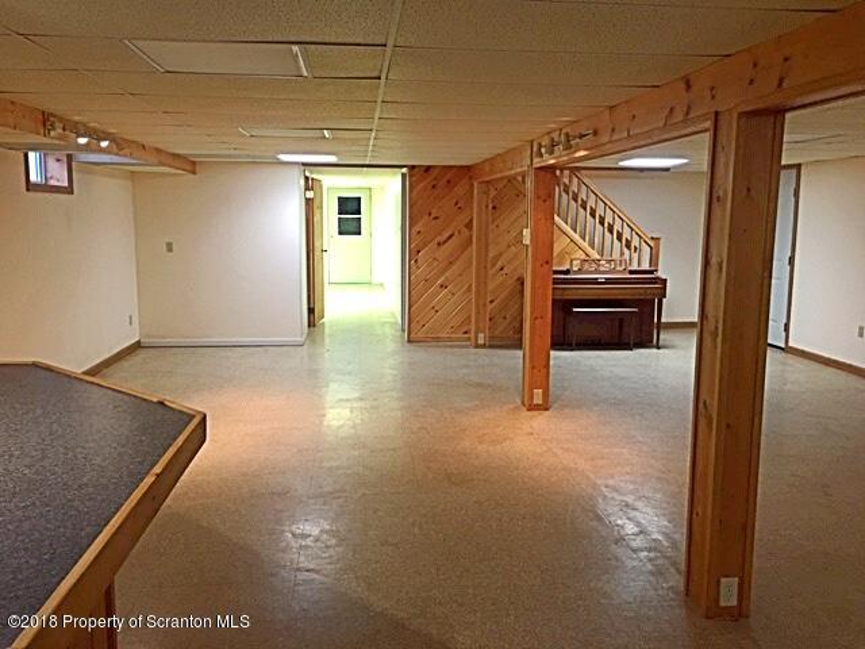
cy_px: 324
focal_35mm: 29
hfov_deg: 61.7
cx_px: 432
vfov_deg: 48.2
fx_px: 725
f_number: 2.2
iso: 64
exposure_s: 1/15
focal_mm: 4.15
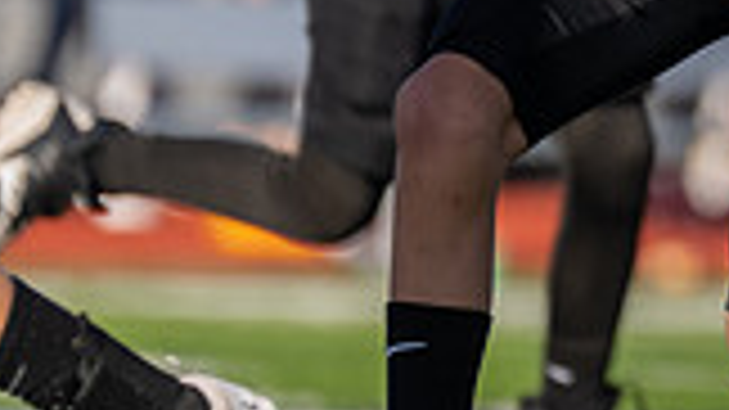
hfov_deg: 2.0
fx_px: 20870
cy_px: -47
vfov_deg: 1.1
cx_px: 983
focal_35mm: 1080
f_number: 2.8
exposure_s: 1/2500
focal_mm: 200
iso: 200
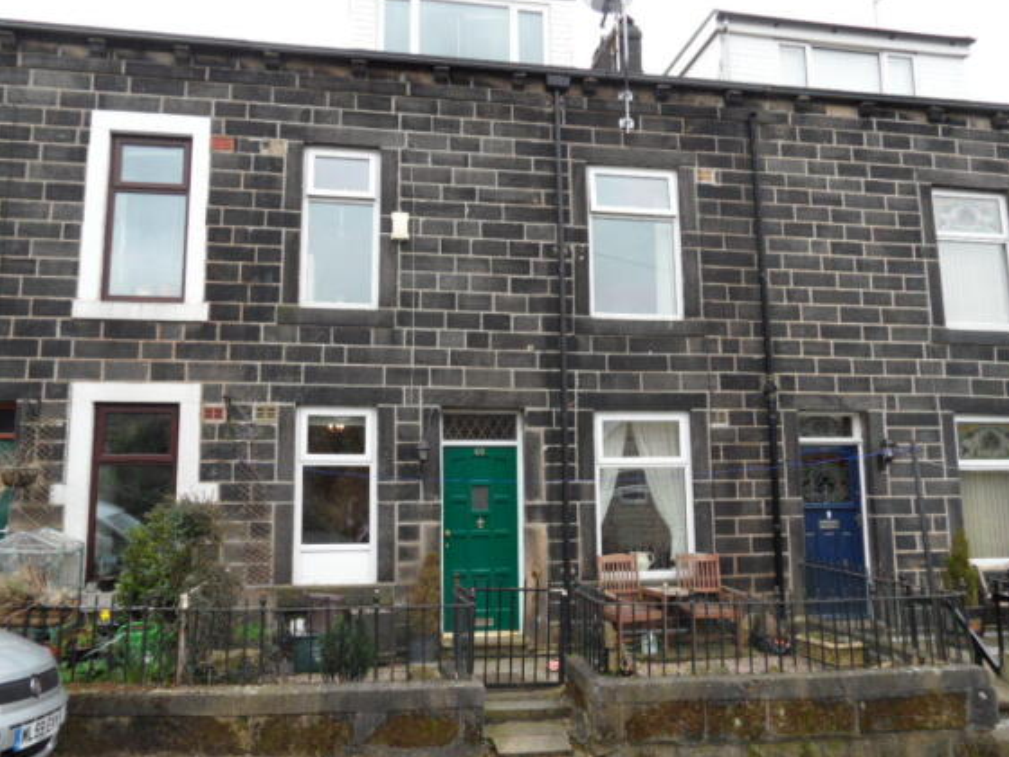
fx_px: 729
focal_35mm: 25
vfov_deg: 54.9
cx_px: 495
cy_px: 388
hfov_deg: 69.4
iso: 80
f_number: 3.2
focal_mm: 3.9
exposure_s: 1/90
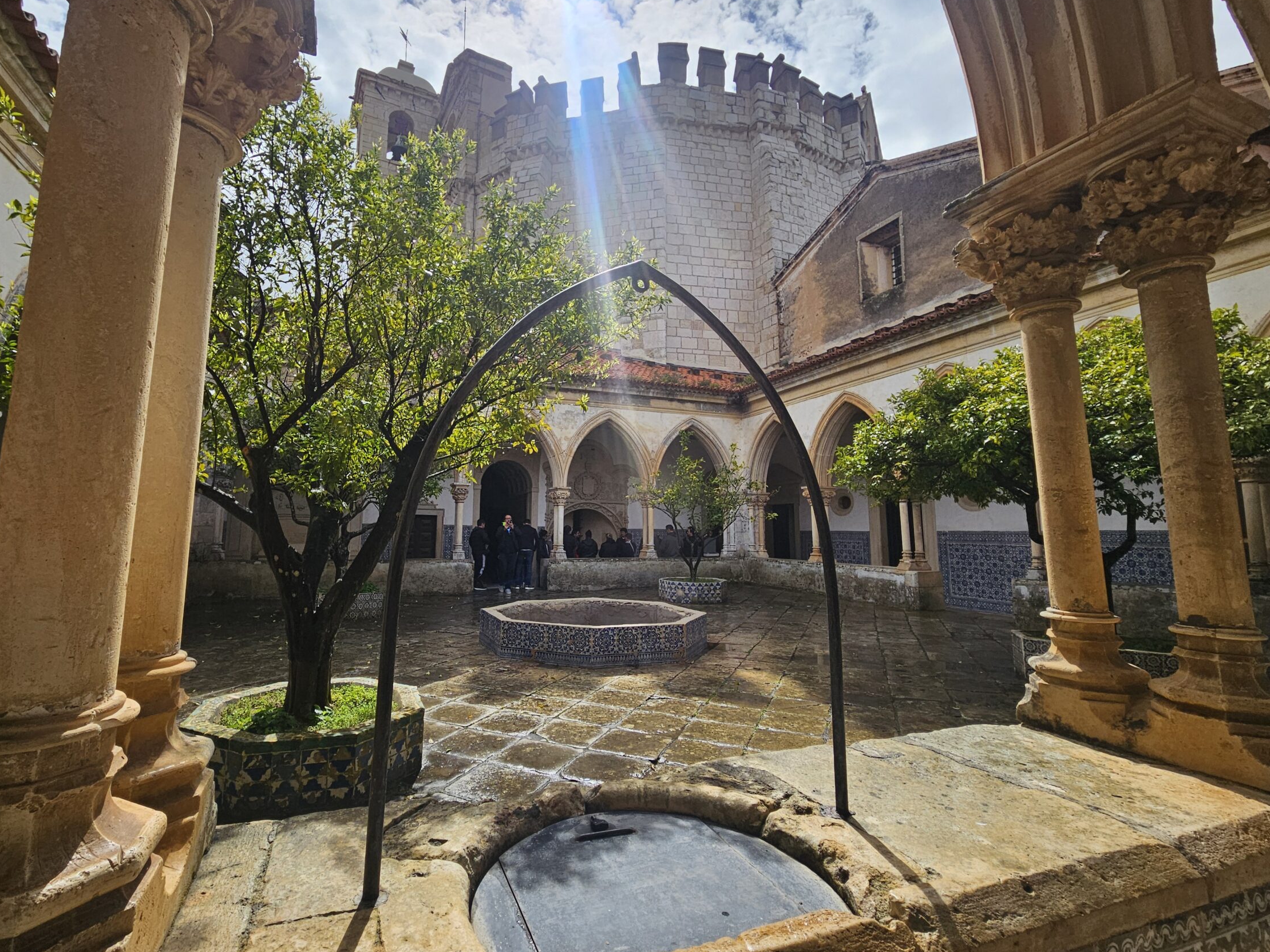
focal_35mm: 15
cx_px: 593
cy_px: 450
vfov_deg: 81.7
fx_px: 550
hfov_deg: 98.0
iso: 50
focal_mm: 2.2
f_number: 2.2
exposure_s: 1/3502
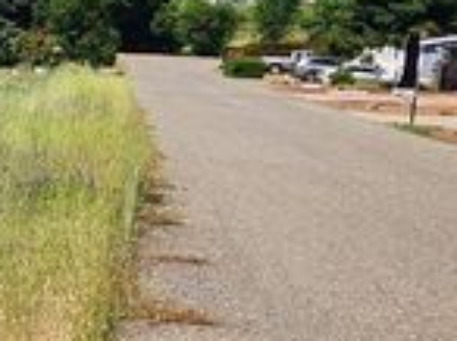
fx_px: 1331
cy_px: 160
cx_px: -413
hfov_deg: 15.9
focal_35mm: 101
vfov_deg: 14.6
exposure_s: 1/1659
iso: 20
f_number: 1.8
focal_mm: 5.4
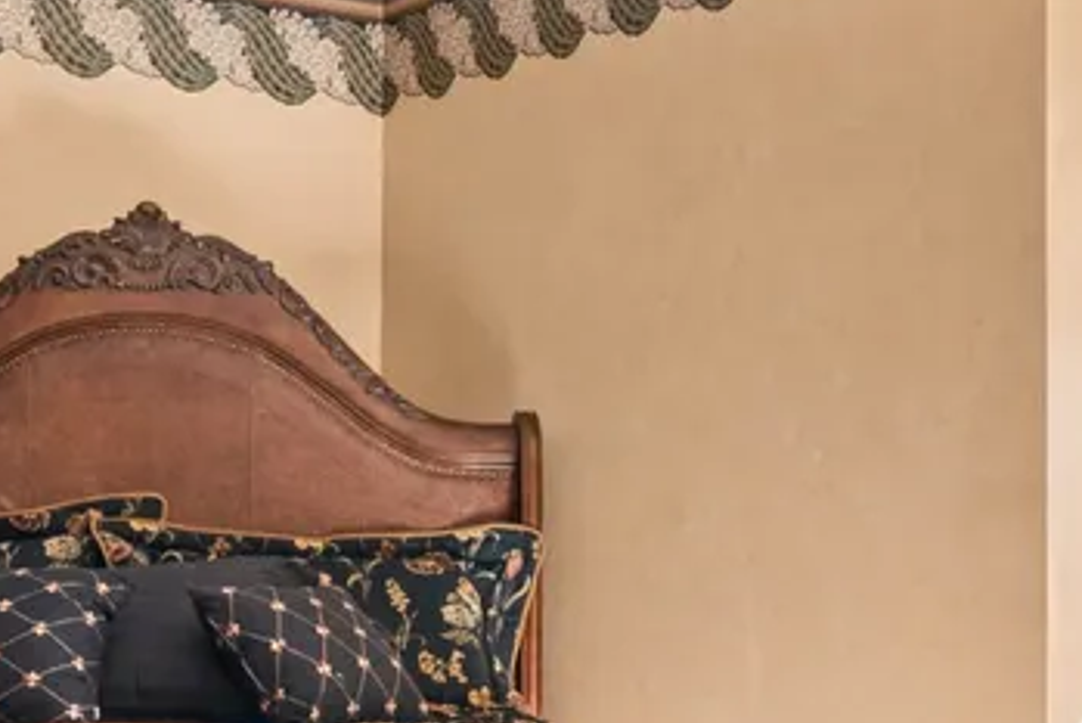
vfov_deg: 20.9
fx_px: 1954
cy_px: 406
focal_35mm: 65
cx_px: 512
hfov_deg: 30.9
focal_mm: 14
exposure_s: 1/40
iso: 640
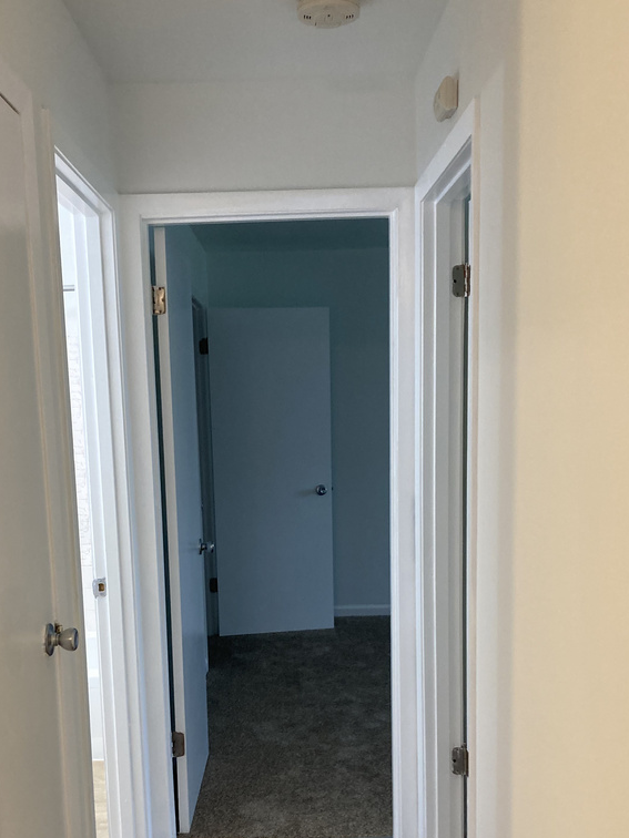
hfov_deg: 35.9
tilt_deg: -6.1
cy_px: 545
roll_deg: +3.7
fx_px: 969
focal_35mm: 40
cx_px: 283
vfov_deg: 46.2
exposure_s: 1/60
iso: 125
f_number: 1.8
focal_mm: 3.99
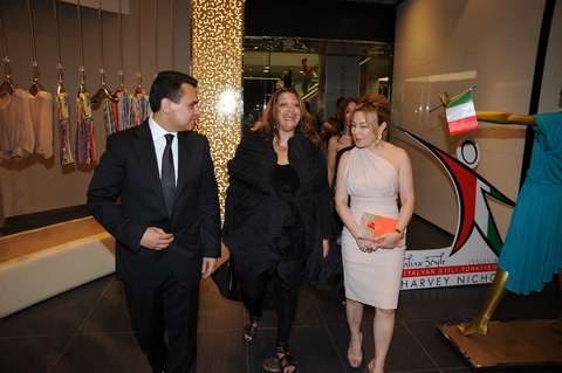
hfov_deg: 73.8
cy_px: 186
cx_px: 281
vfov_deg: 53.0
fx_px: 374
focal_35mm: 24
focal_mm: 24
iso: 400
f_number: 5.6
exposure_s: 1/60
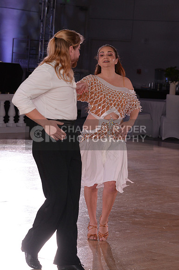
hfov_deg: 10.1
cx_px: 90
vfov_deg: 15.2
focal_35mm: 135
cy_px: 135
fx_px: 1010
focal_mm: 135
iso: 3200
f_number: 10
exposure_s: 1/250
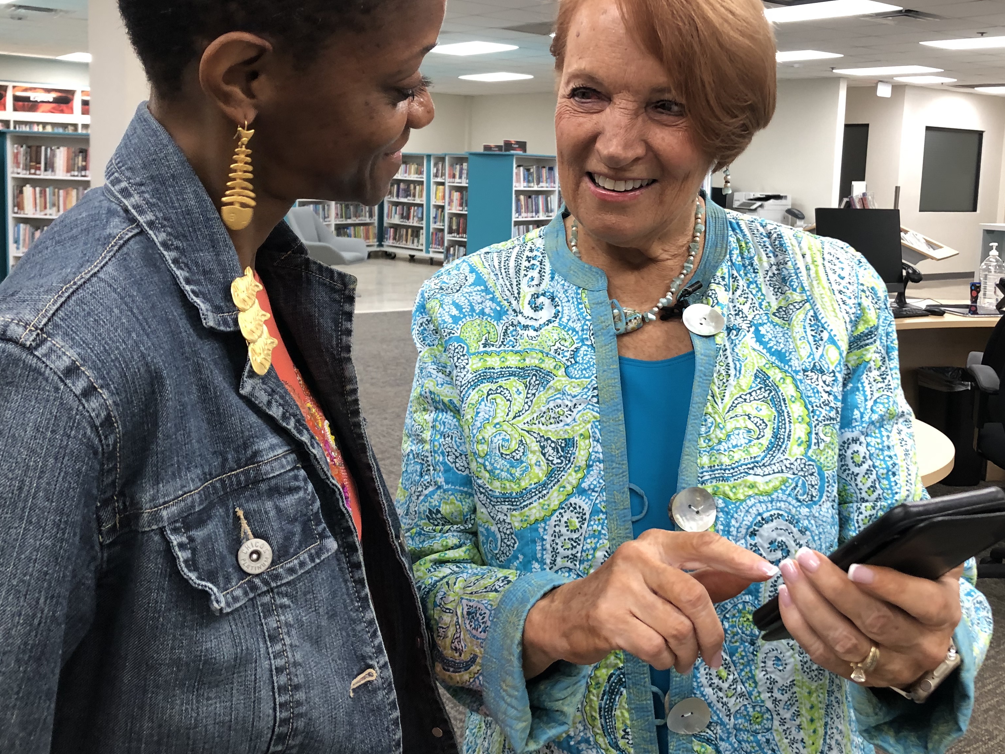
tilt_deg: -6.2
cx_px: 546
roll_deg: -1.6
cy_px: 308
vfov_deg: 38.5
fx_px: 1074
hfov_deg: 50.1
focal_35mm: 37
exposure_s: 1/120
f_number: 1.8
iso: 160
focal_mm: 3.99
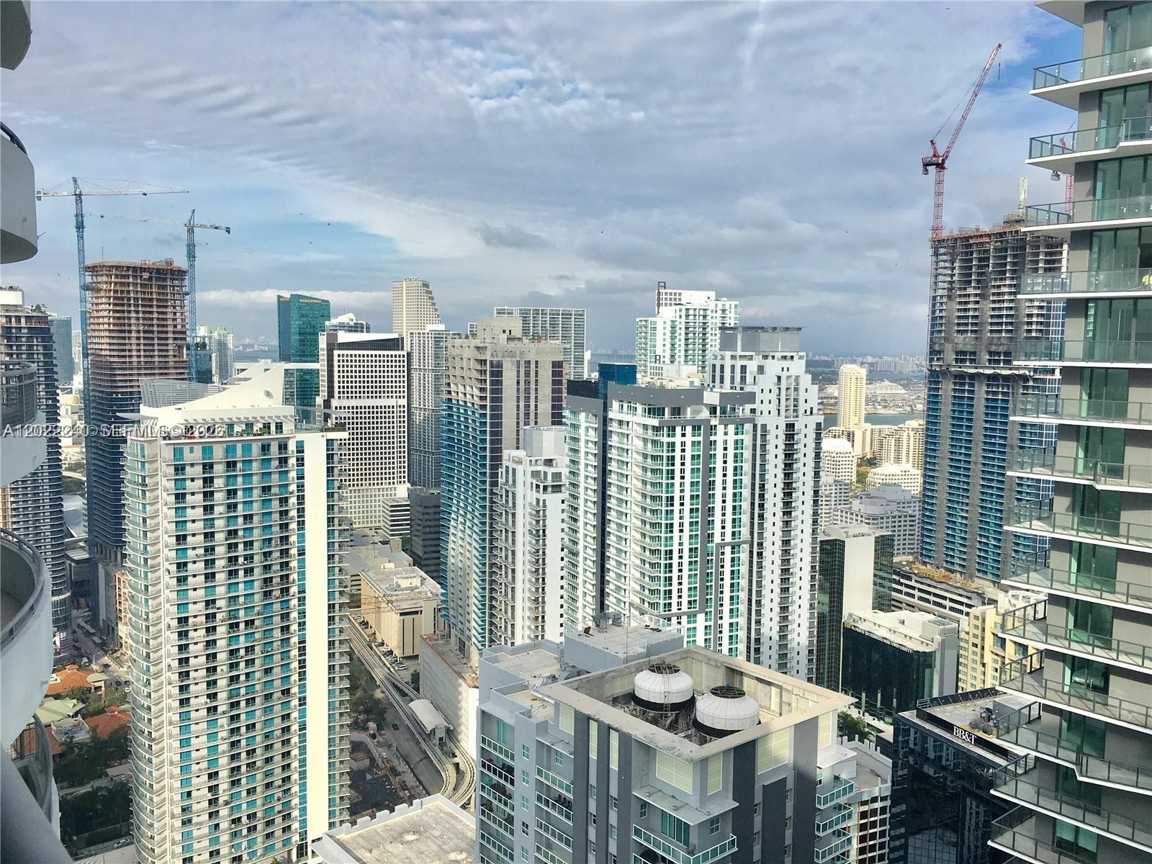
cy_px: 432
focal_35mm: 29
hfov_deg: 61.7
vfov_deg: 48.2
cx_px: 576
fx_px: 965
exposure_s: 1/1923
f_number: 2.2
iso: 25
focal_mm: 4.15
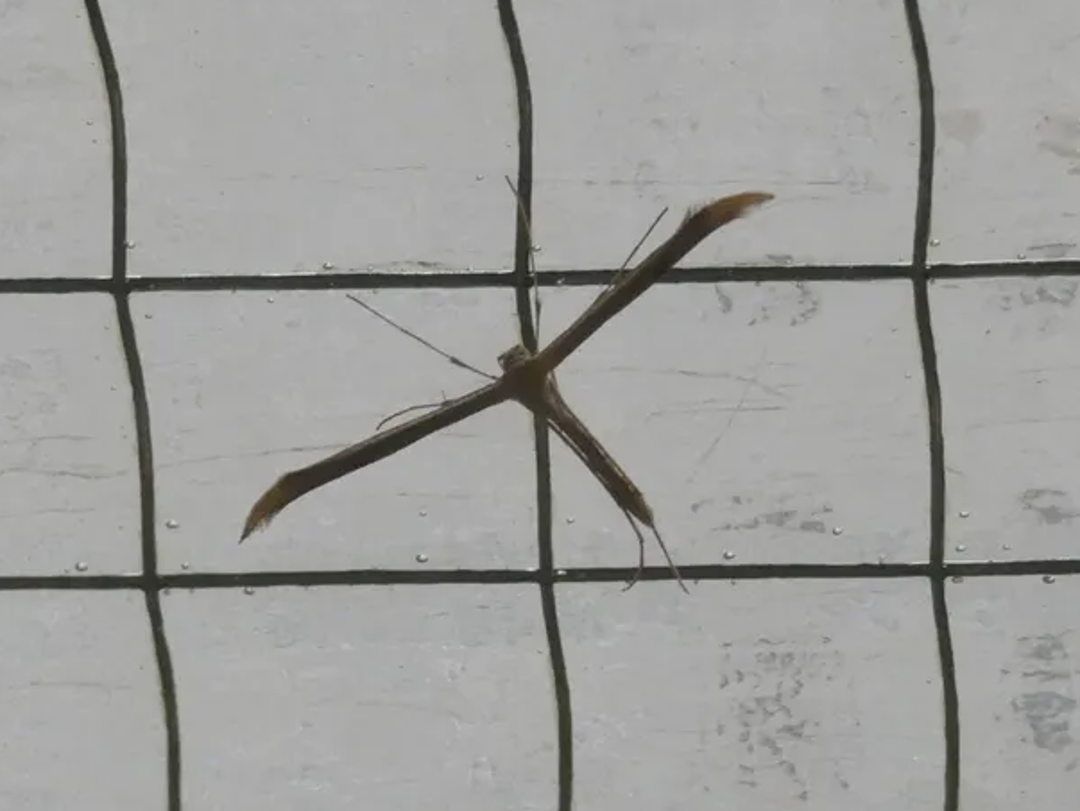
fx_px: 4371
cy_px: 419
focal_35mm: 140
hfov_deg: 14.1
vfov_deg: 10.6
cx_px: 539
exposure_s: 1/50
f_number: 5.2
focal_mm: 23.7
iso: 400
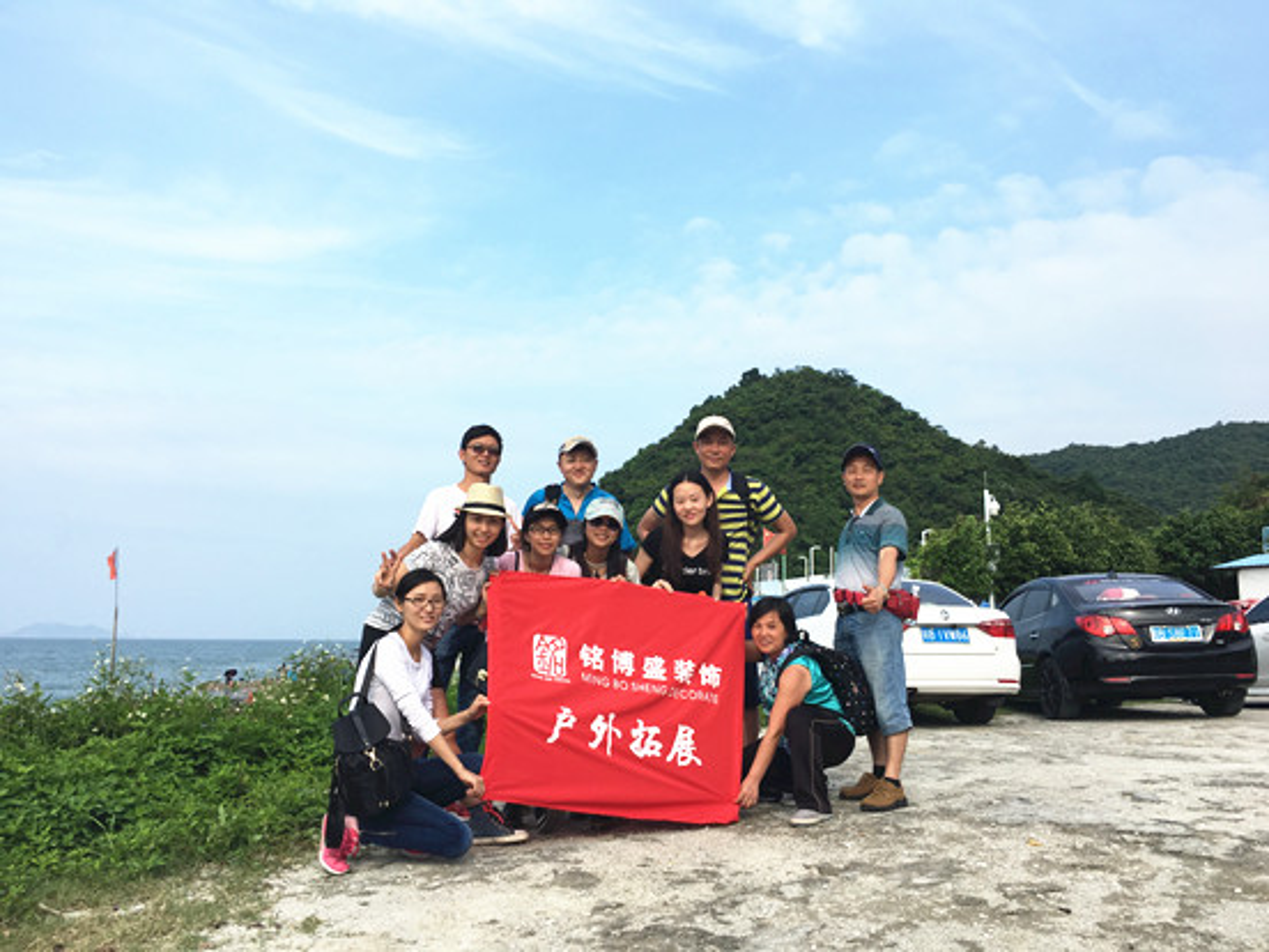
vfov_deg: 48.2
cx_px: 634
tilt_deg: +9.5
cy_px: 476
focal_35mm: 29
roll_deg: -1.4
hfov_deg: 61.7
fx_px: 1063
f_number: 2.2
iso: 25
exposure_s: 1/1040
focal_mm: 4.15
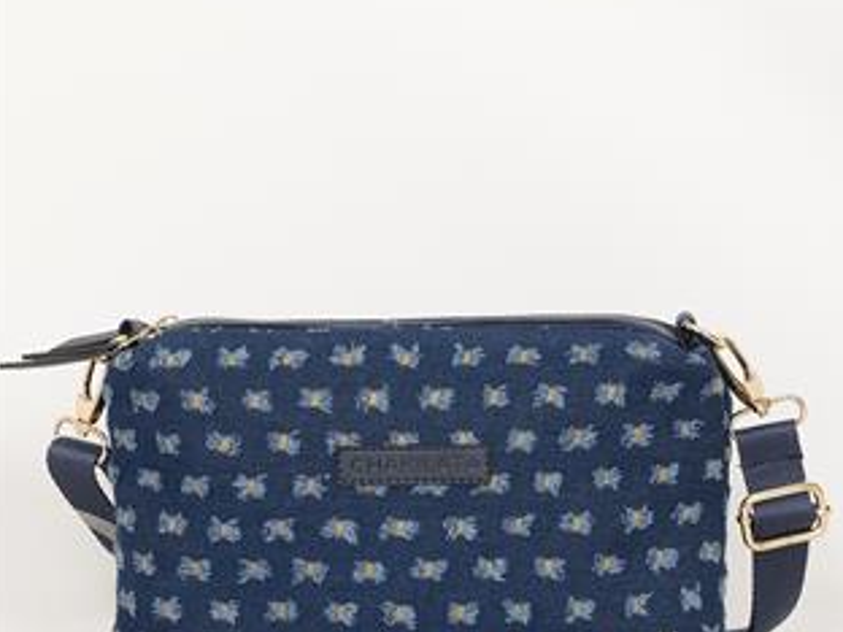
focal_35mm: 131
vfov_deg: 11.3
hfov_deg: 15.1
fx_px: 3190
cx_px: 422
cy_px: 184
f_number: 7.1
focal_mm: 58.6
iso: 1600
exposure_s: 1/125
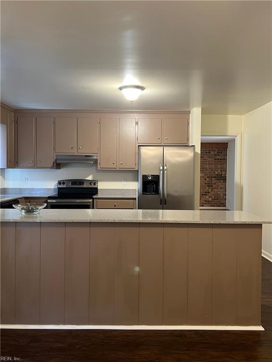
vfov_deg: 67.3
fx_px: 272
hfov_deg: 53.1
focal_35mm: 26
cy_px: 181
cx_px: 136
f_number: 1.5
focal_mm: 5.7
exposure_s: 1/60
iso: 160
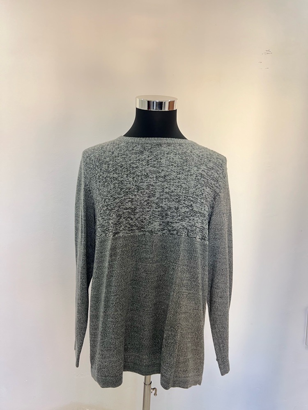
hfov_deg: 53.1
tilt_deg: -5.3
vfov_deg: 67.3
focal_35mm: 26
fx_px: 308
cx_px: 154
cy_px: 205
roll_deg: -0.3
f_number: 1.5
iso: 125
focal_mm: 5.7
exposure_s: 1/50
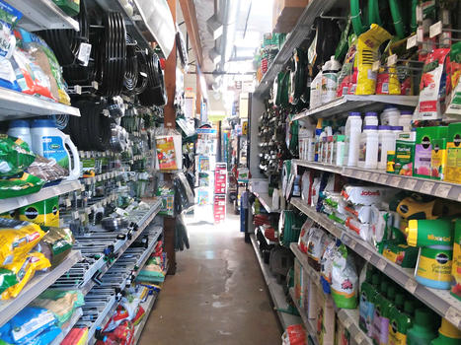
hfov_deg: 61.7
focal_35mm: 29
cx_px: 230
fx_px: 386
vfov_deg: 48.2
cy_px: 172
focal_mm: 2.47
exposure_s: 1/30
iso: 64
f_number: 1.9
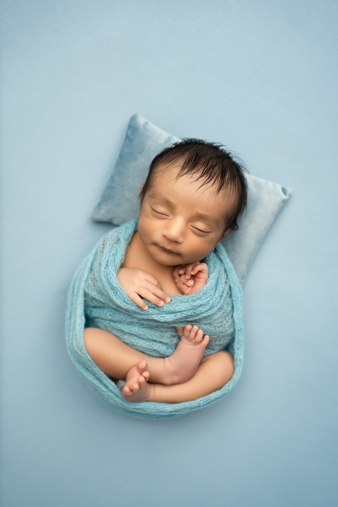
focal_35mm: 35
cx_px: 169
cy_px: 254
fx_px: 493
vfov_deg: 54.4
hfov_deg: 37.9
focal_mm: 35
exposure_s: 1/200
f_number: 2.8
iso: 160
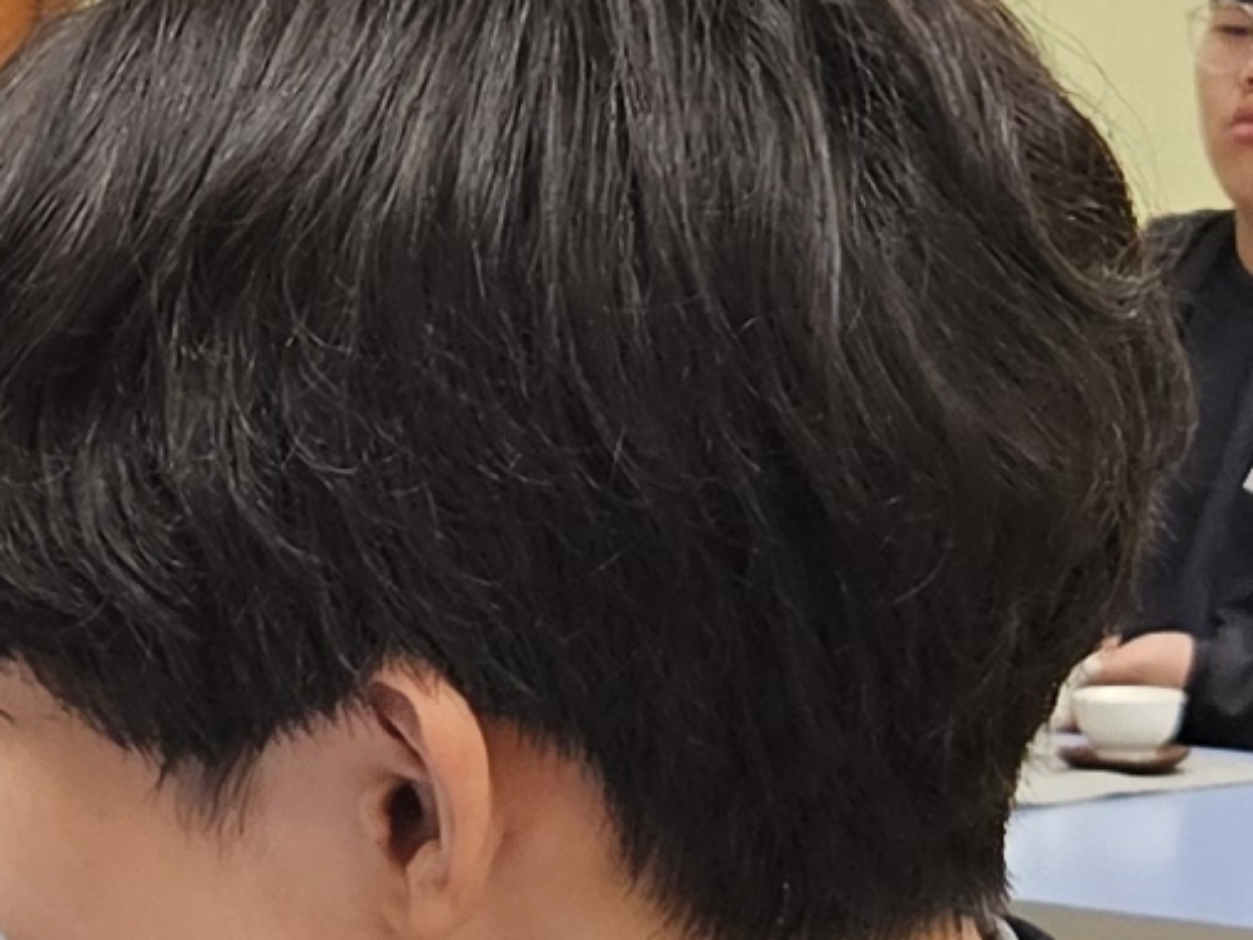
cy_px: 947
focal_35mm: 181
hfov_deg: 10.8
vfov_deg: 8.2
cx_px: 5
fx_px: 6552
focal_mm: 5.4
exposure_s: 1/180
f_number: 1.8
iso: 200
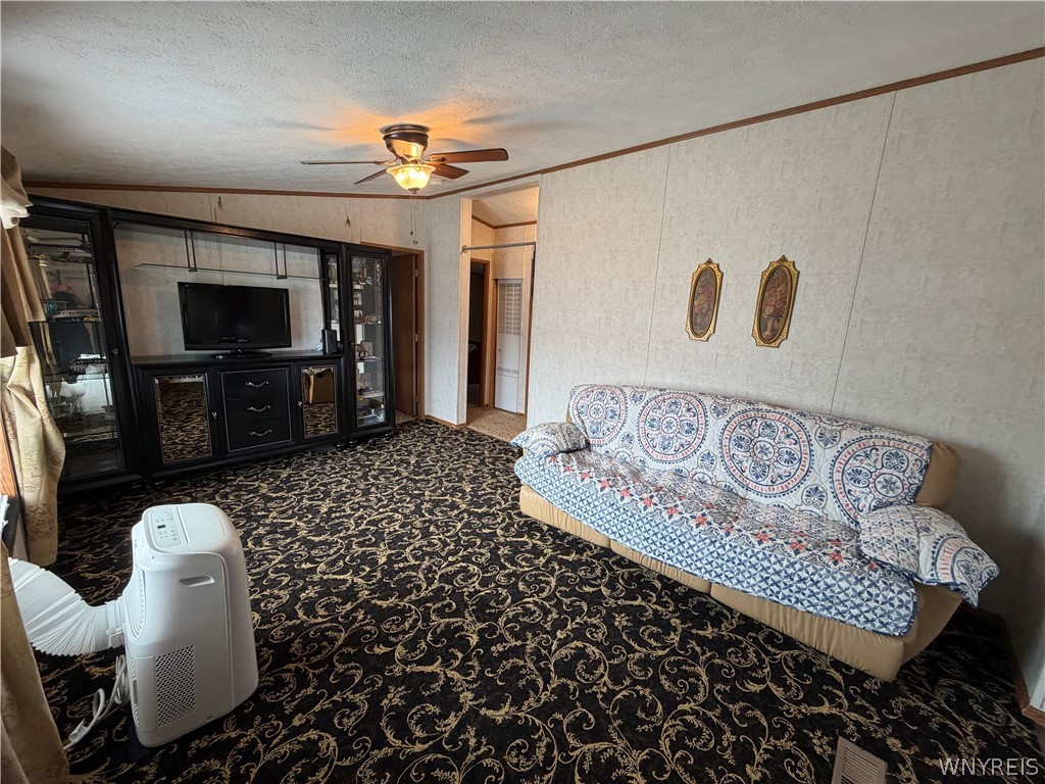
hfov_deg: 102.1
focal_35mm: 14
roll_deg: -2.2
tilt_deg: -11.9
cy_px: 392
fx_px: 423
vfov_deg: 85.7
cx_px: 522
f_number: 2.2
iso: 200
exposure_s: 1/60
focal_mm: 2.22
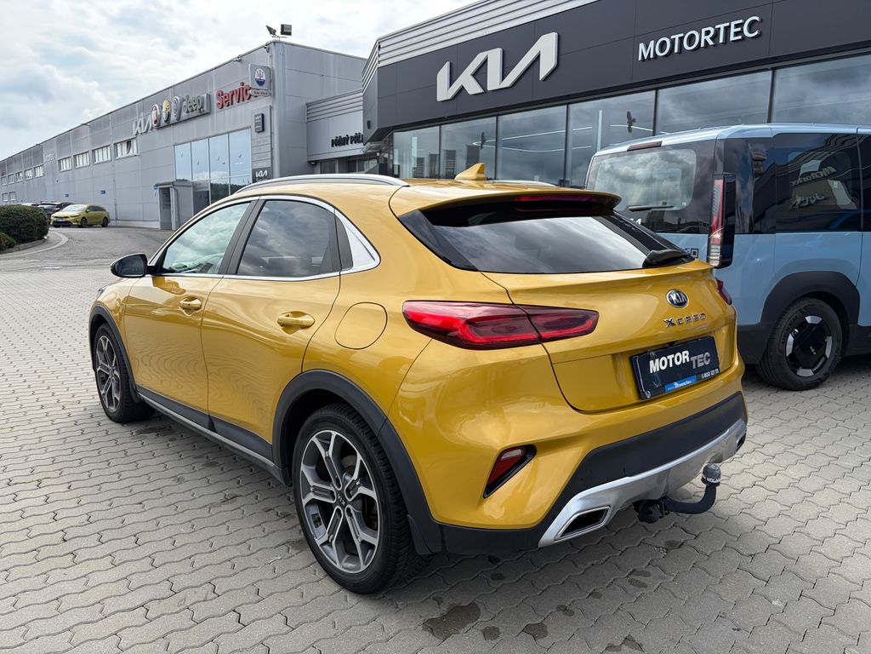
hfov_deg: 67.3
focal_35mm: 26
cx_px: 436
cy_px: 327
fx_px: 654
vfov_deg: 53.1
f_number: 1.6
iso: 50
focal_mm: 5.96
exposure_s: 1/1517
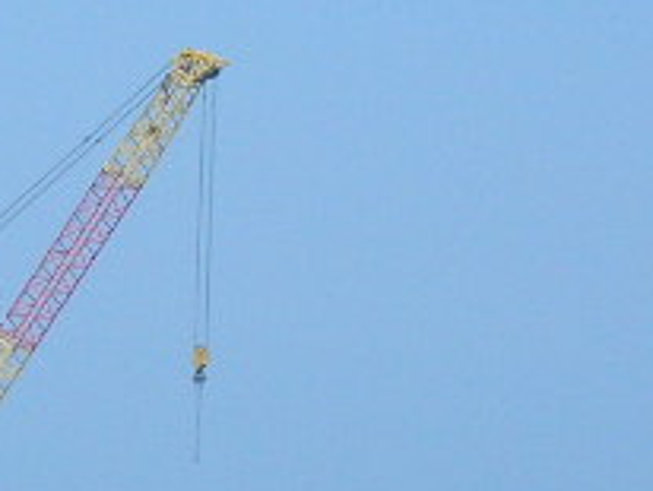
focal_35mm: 303
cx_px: -206
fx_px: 5722
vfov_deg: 4.9
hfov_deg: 6.5
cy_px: 501
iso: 50
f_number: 4
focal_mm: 10.1
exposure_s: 1/350
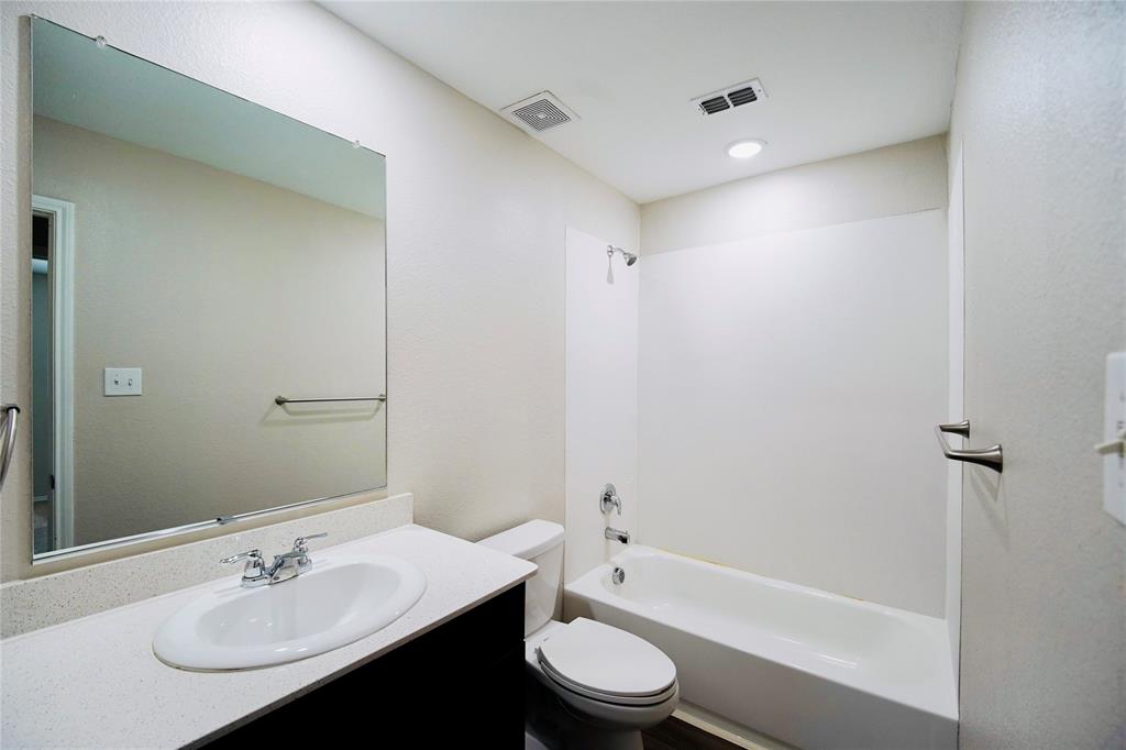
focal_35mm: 14
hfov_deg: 104.3
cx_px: 563
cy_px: 375
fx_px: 438
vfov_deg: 81.2
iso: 1000
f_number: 4
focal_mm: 14
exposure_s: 1/160
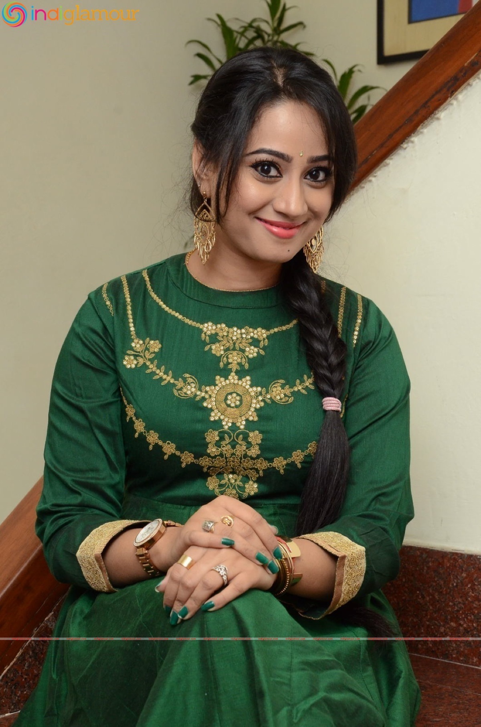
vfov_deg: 26.0
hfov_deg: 17.4
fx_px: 1571
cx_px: 240
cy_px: 364
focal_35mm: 78
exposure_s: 1/125
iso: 1600
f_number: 7.1
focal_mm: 52
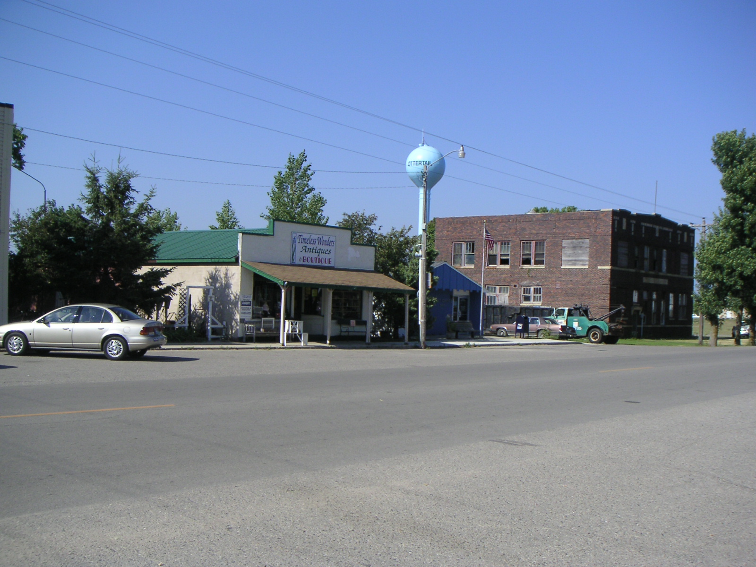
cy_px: 284
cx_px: 378
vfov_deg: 37.7
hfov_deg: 49.0
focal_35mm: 38
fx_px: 830
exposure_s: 1/180
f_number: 6.7
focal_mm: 6
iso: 50
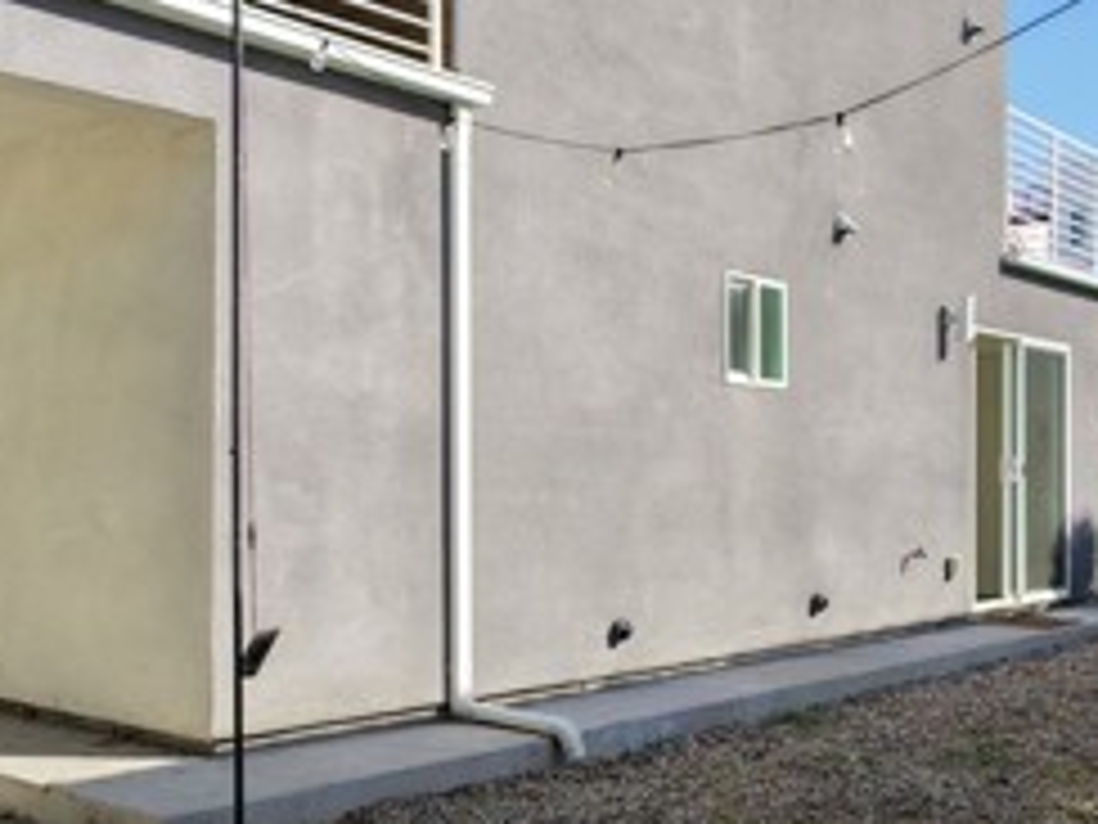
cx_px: 544
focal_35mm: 42
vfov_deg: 34.3
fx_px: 1332
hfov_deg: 44.8
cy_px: 477
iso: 100
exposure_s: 1/500
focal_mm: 3.05
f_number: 2.2
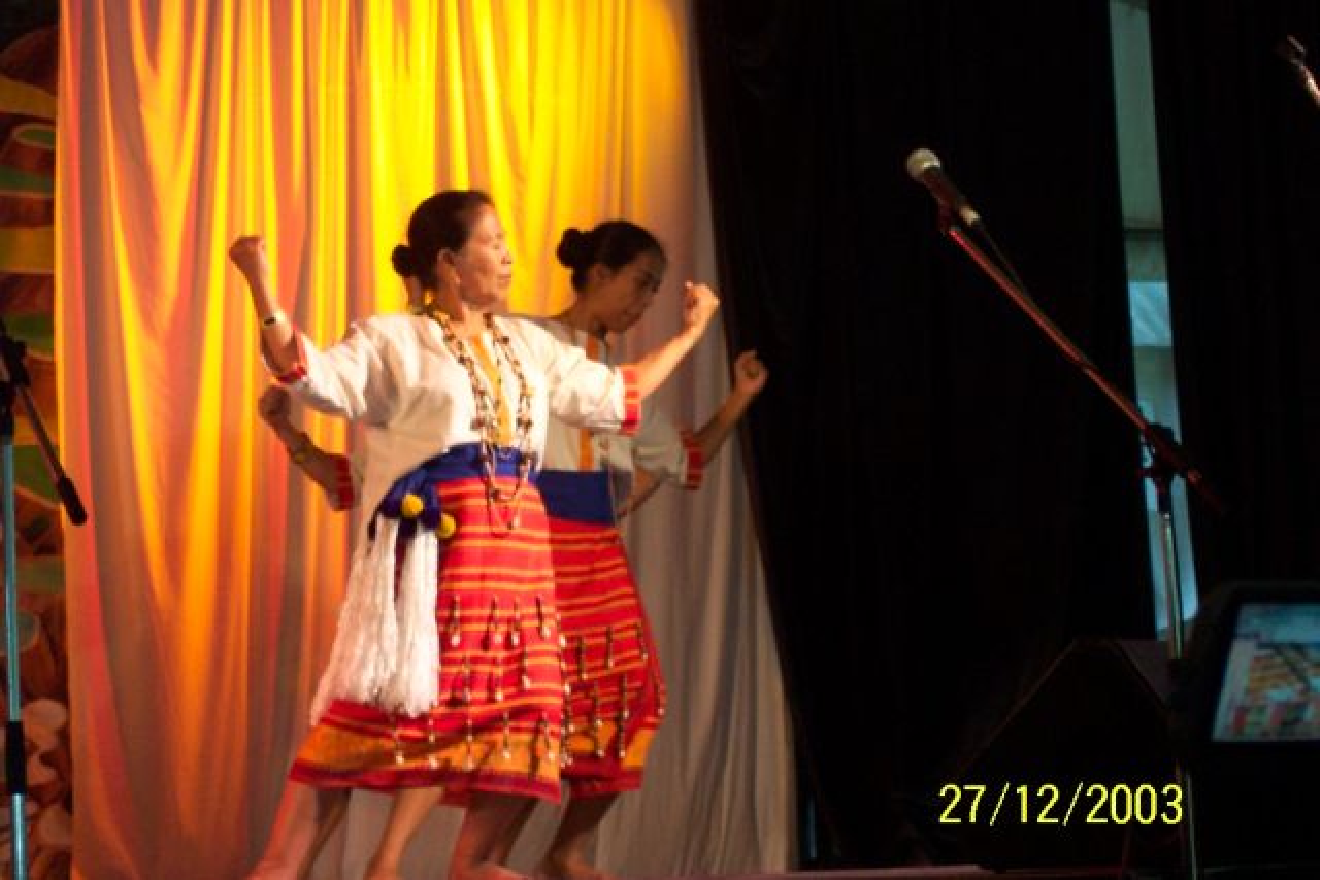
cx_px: 660
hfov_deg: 17.9
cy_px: 440
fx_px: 4181
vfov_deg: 12.0
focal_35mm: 114
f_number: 4.8
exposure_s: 1/45
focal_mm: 24
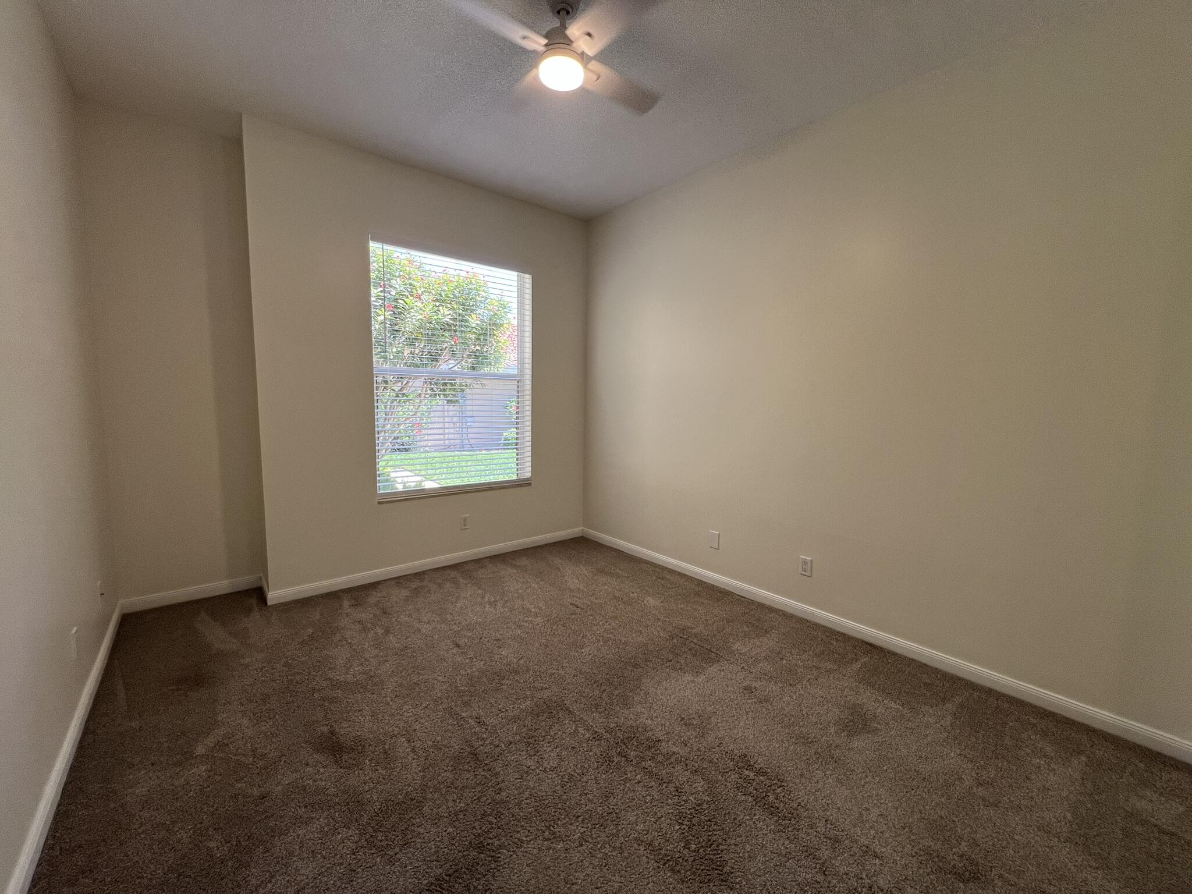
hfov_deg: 106.2
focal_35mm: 13
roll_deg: -1.7
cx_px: 596
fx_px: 448
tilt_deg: -6.6
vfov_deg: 89.9
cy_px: 447
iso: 64
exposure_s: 1/125
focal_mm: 1.57
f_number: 1.8
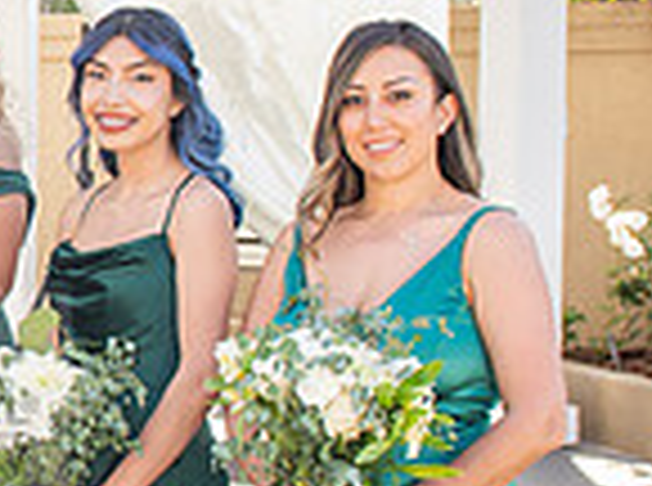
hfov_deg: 14.9
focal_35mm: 121
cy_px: 153
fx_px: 2273
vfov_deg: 12.2
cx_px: -381
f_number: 5
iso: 100
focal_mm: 24
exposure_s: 1/125
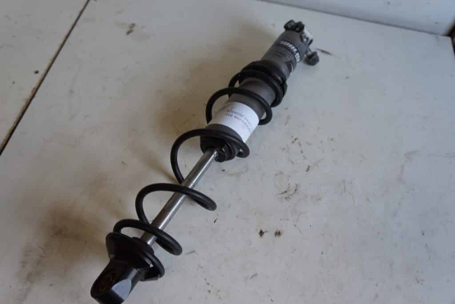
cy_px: 152
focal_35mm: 32
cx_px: 228
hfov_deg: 59.5
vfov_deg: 41.7
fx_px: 398
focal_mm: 21
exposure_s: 1/60
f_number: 4
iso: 200
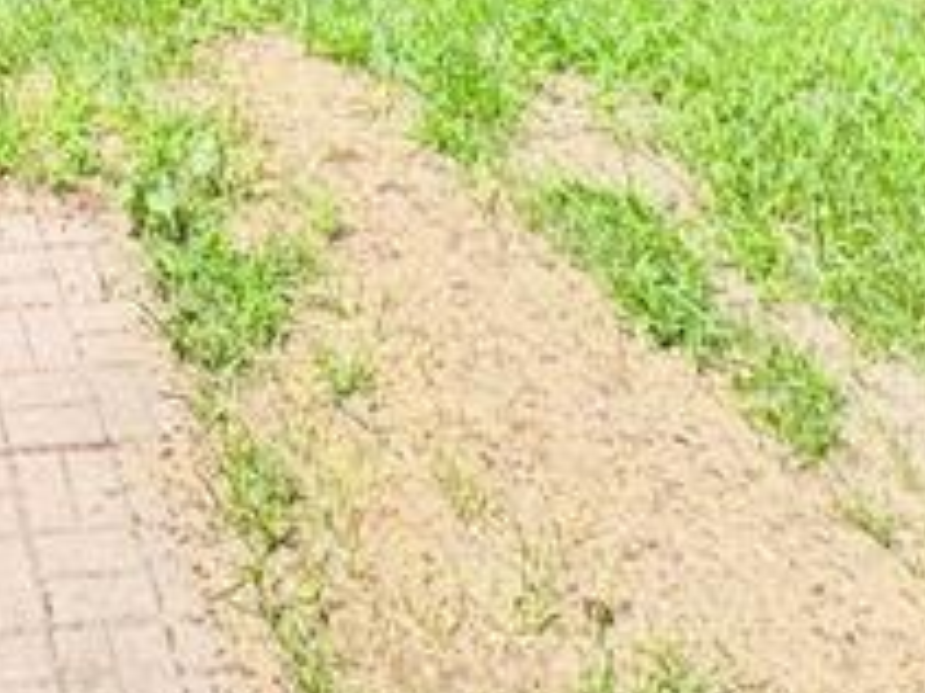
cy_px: -750
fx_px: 1816
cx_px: -158
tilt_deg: -6.1
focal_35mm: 68
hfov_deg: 25.8
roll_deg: -2.5
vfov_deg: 16.0
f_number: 2.2
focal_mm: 2.22
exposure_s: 1/610
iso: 40
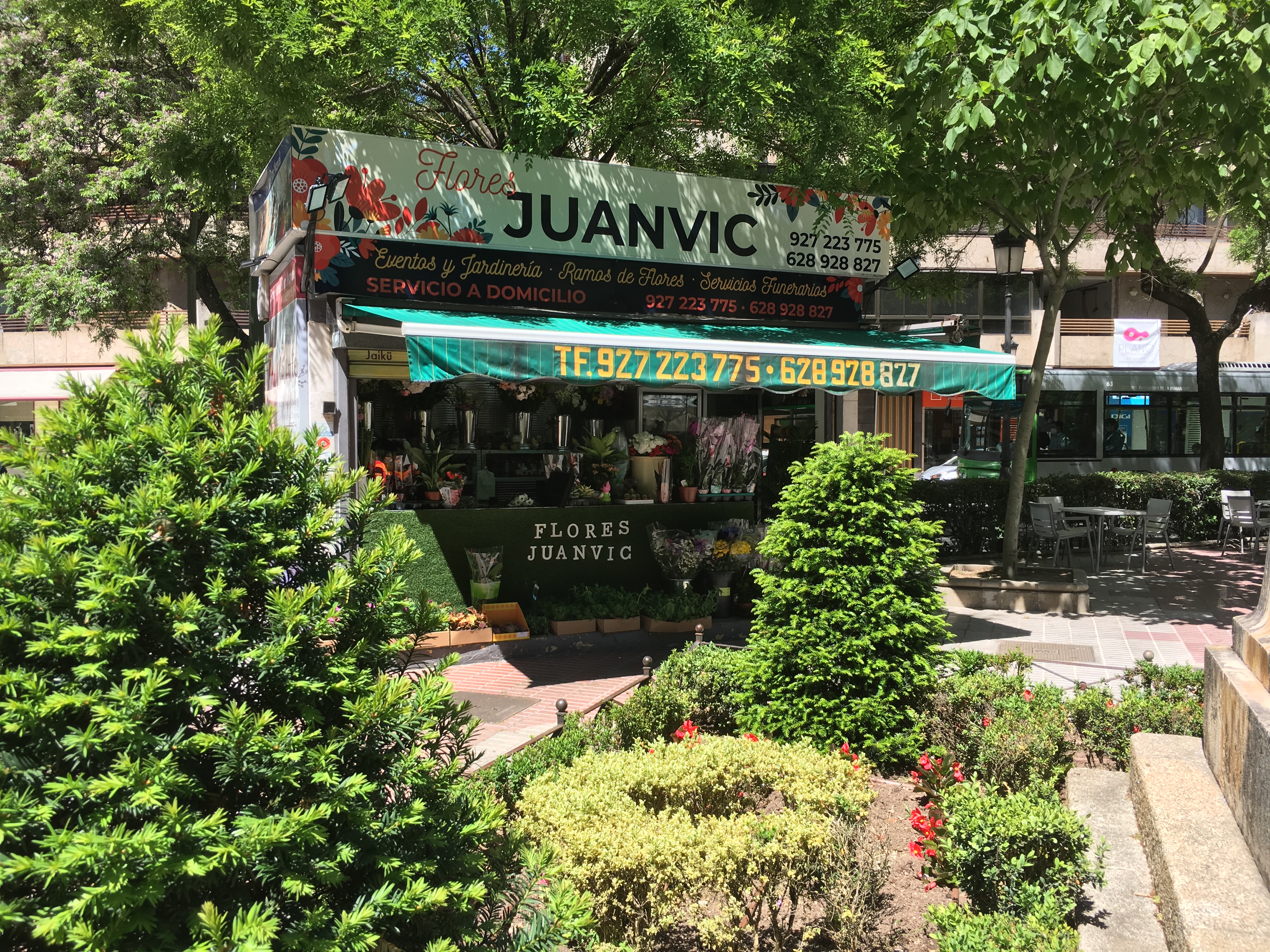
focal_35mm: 29
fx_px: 1064
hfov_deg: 61.7
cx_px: 635
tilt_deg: -0.9
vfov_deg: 48.2
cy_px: 476
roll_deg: -0.2
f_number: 2.2
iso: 25
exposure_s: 1/668
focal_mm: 4.15
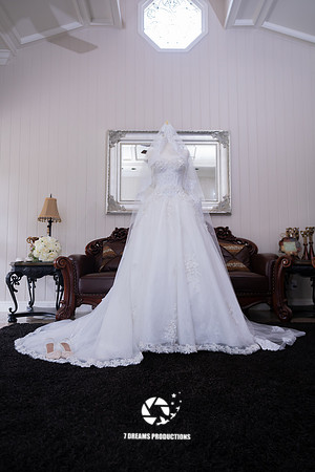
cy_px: 236
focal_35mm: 24
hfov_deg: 53.1
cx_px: 158
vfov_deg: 73.7
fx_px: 315
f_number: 2.8
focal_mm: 24
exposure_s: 1/125
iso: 1000
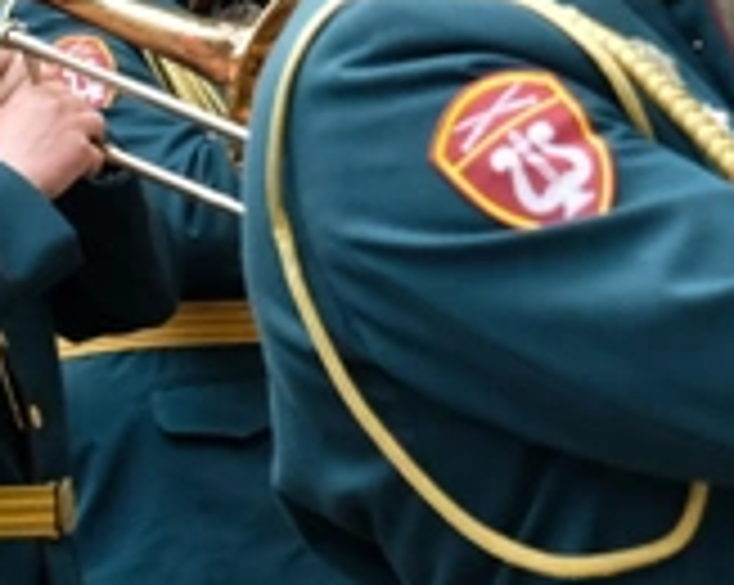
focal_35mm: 255
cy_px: 252
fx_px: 5533
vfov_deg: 6.1
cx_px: 1549
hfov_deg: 7.3
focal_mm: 39
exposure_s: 1/550
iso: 4000
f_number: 5.6
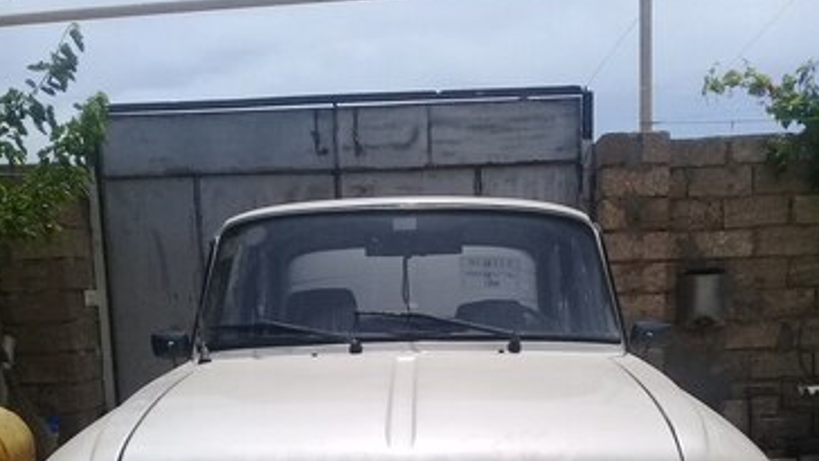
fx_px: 999
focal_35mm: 46
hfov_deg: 44.6
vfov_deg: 24.7
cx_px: 405
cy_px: 470
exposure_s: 1/2778
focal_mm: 3.3
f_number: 2.2
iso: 50
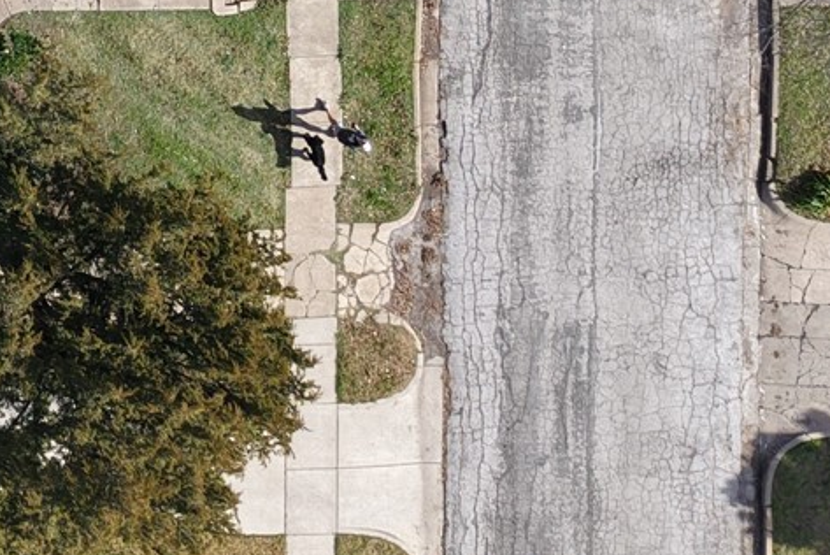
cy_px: -711
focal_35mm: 108
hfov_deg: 16.0
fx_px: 2491
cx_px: -660
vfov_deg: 11.0
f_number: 1.8
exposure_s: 1/2000
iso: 110
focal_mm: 8.67
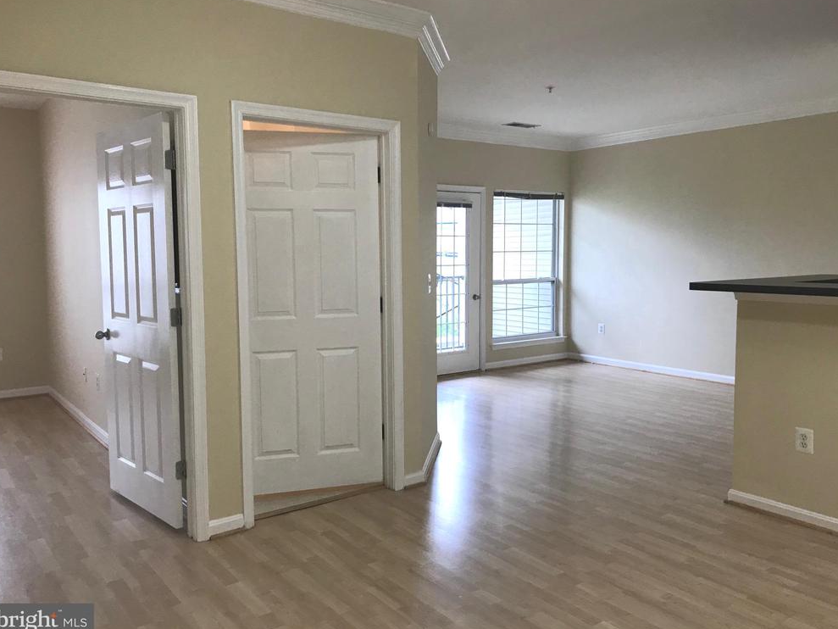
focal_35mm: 29
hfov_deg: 61.7
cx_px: 422
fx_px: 702
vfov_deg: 48.2
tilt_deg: -3.8
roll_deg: -0.4
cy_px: 313
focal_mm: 3.99
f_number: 1.8
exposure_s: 1/40
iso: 25
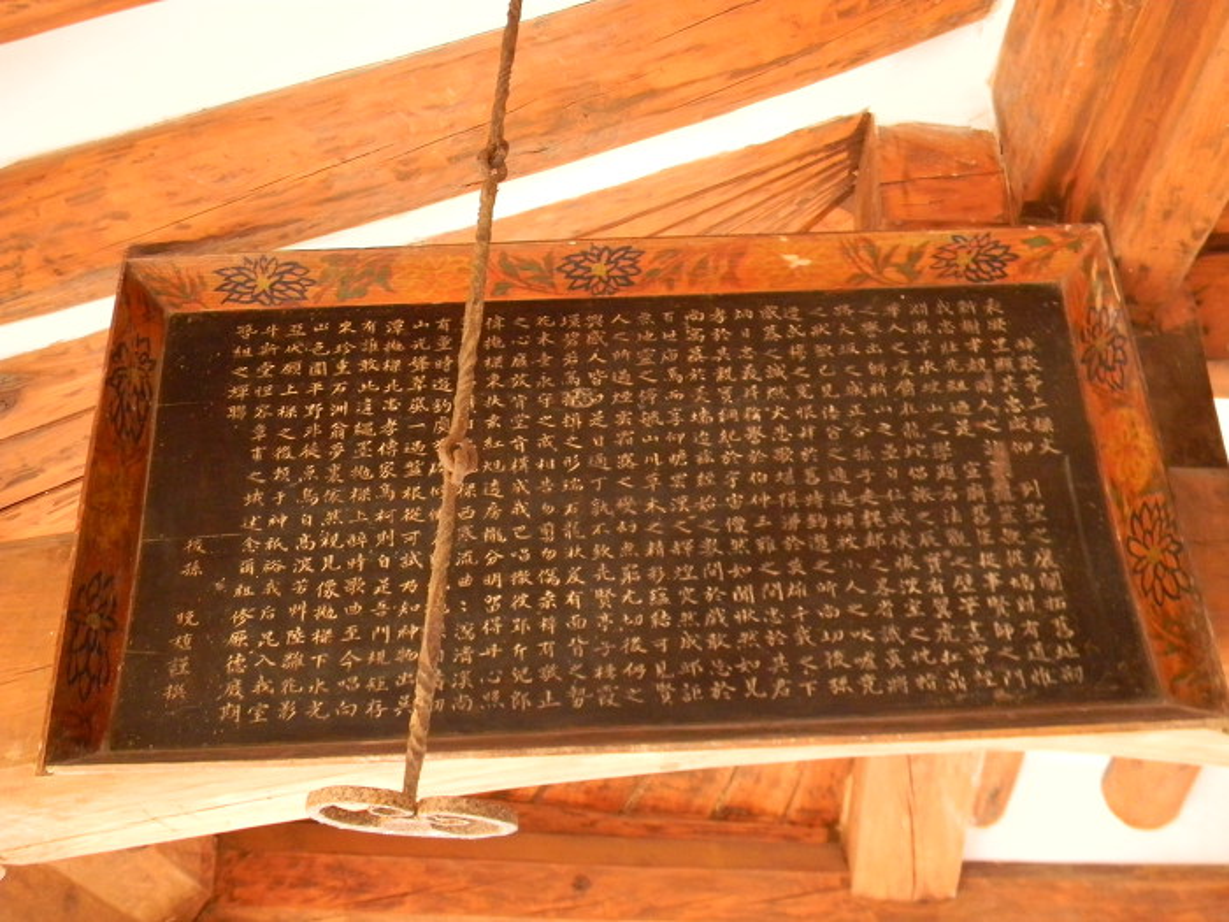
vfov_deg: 39.7
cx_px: 614
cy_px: 461
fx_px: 1278
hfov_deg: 51.4
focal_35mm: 36
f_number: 3.7
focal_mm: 6.4
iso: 460
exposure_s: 1/9.3
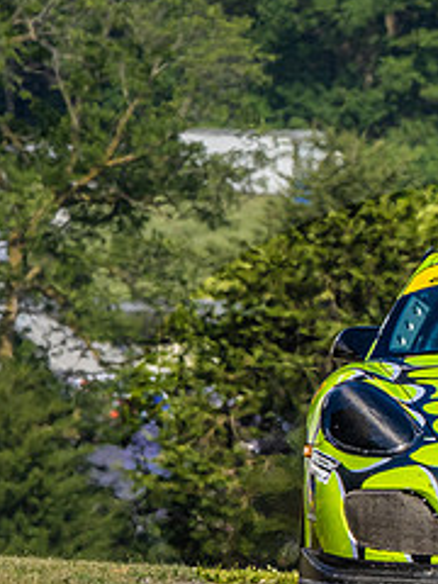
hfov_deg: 1.0
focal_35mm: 1451
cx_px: 620
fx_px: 24480
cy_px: 378
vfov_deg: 1.4
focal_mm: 300
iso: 400
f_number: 13
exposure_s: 1/500
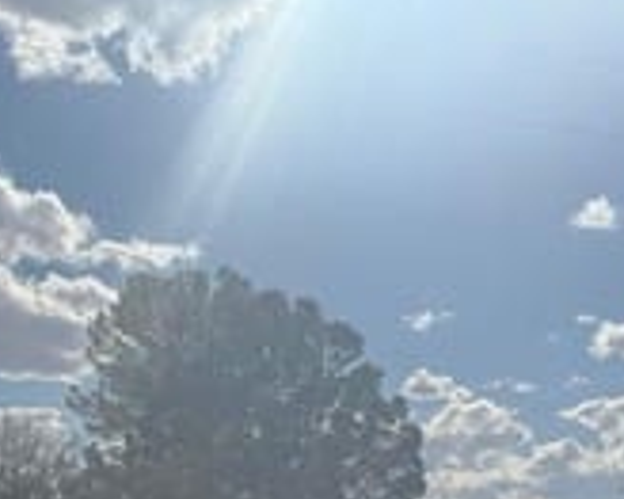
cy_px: 659
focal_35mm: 80
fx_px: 1477
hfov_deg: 23.8
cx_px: 274
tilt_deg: -0.3
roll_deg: -1.8
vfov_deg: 17.9
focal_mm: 6.76
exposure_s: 1/14286
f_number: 1.78
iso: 80
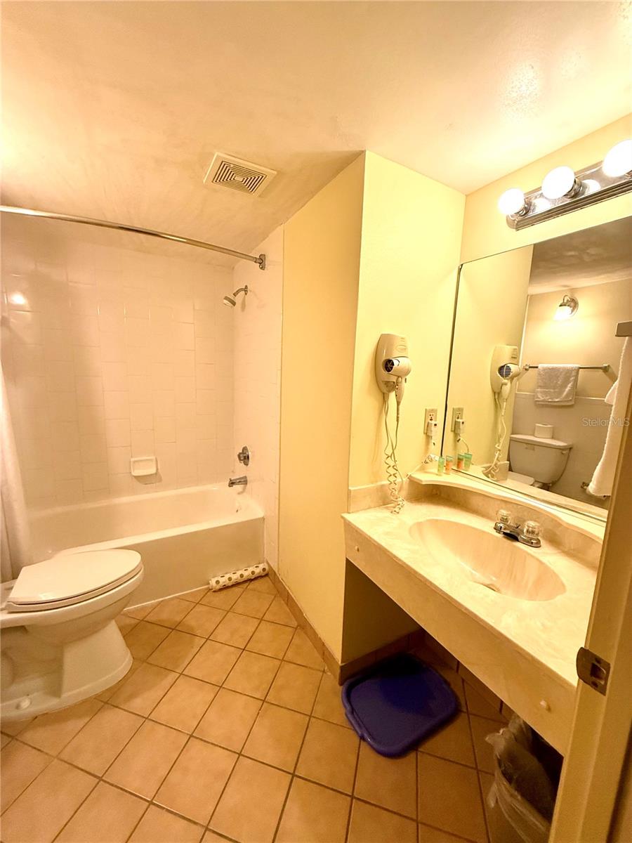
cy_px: 422
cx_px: 316
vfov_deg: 102.1
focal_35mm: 14
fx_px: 341
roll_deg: -1.7
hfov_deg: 85.7
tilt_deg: -6.6
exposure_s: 1/120
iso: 320
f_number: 2.2
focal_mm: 2.22
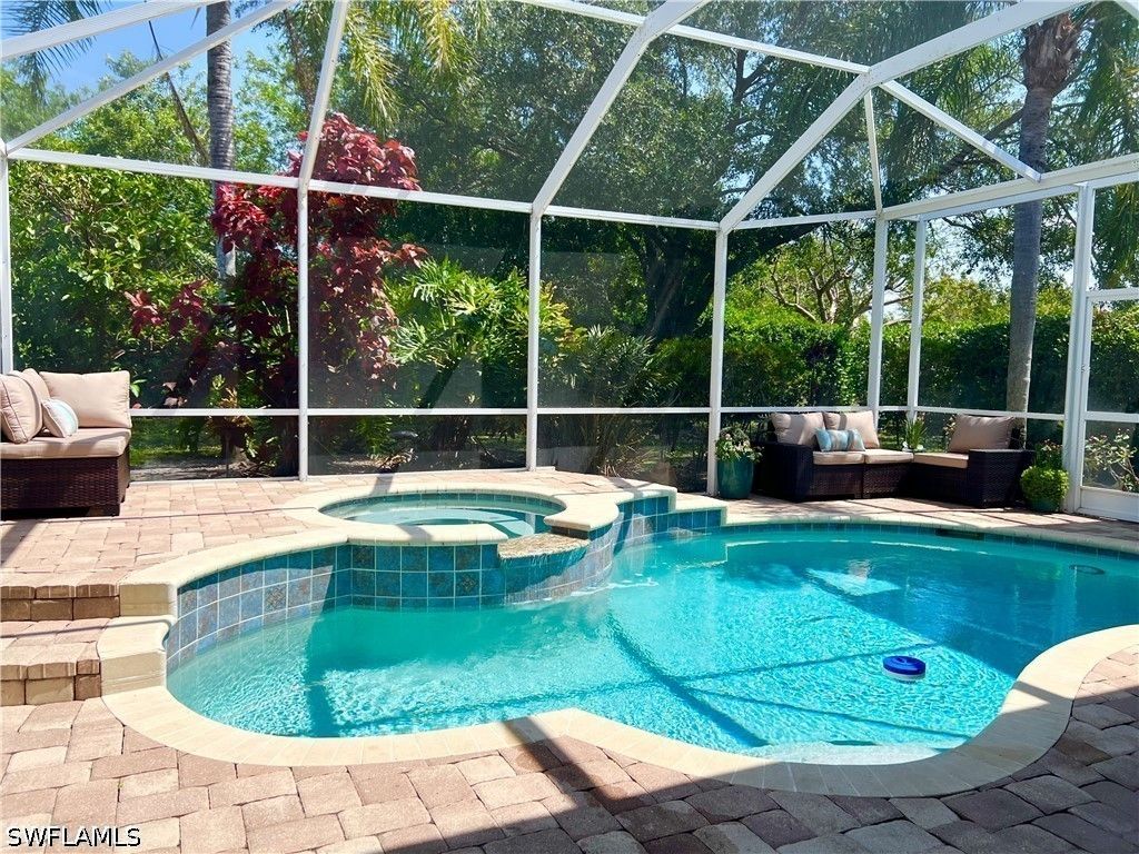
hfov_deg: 67.3
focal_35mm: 26
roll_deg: -0.7
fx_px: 856
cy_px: 427
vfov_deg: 53.1
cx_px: 570
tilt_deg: -3.9
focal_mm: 5.7
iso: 50
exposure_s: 1/2045
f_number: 1.5
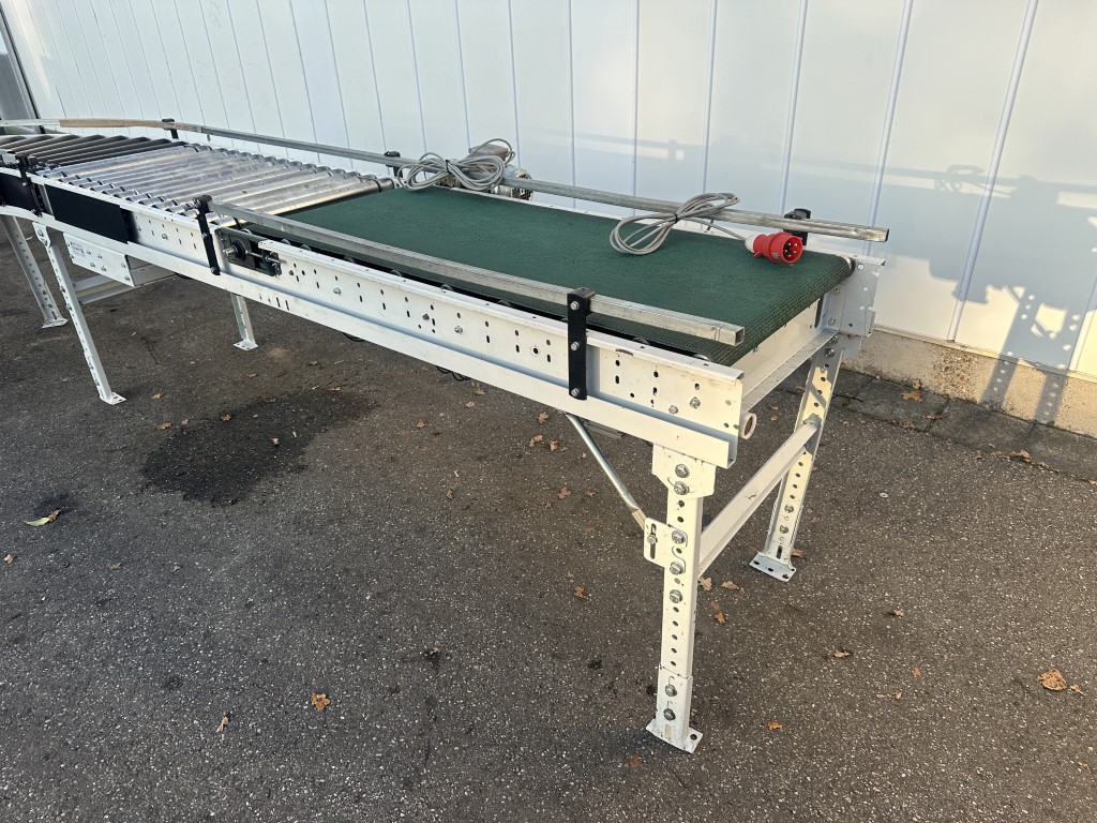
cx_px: 548
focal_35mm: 24
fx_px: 761
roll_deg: +2.2
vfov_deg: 56.8
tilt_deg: -29.7
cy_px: 412
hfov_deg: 71.6
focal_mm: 6.86
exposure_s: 1/962
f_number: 1.78
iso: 80
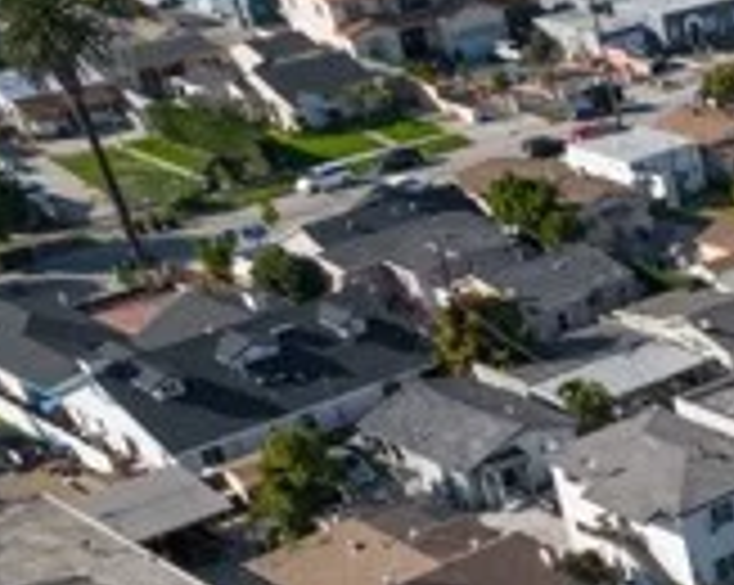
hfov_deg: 18.7
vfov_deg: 17.1
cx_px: 1297
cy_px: 868
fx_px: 1758
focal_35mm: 81
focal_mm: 8.38
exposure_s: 1/50
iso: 100
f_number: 2.8
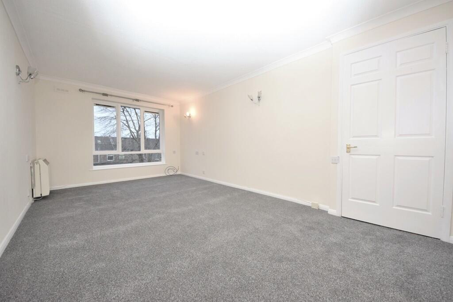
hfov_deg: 85.4
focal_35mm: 20
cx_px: 226
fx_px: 245
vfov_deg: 63.2
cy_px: 151
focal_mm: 13
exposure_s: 1/60
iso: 1400
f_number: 5
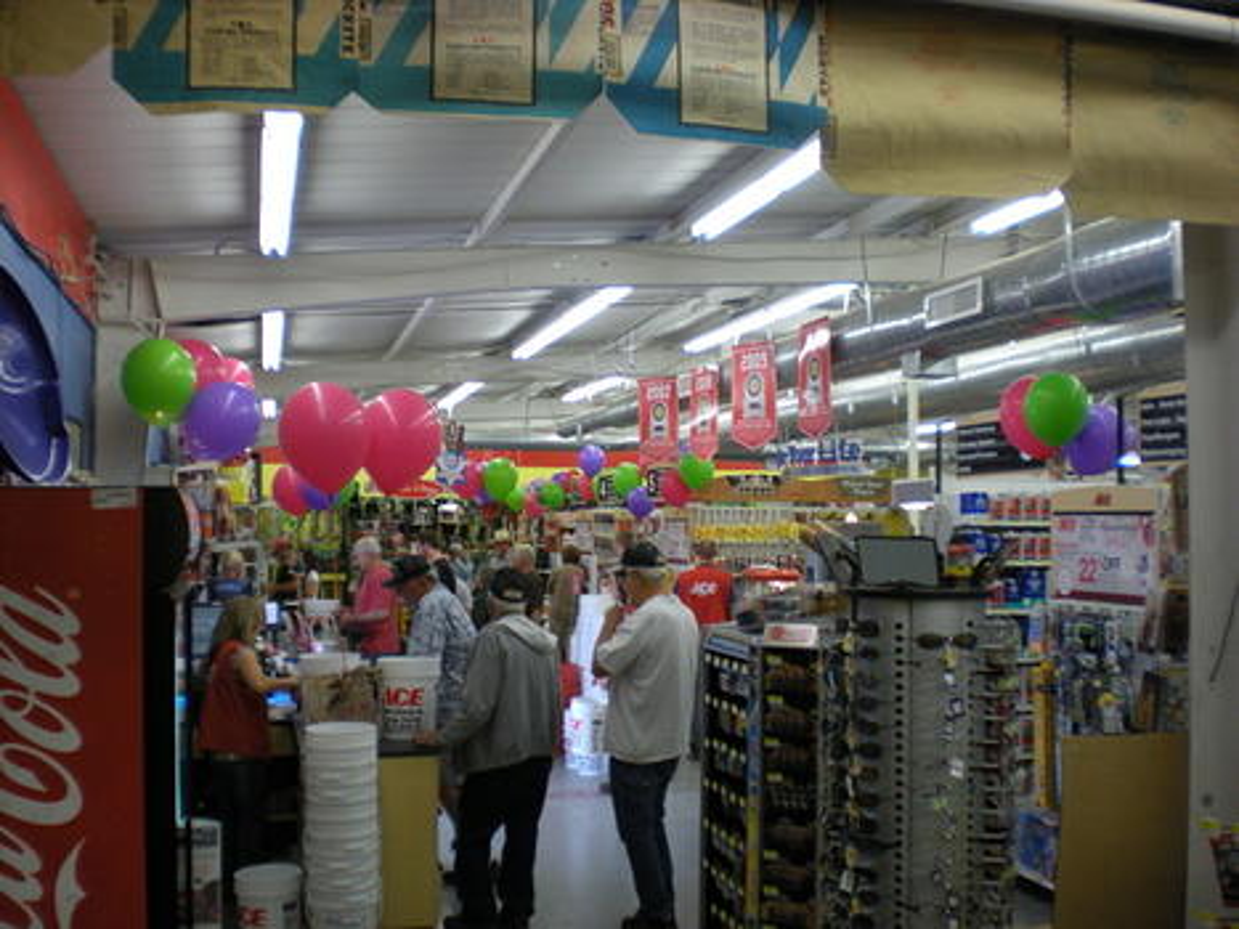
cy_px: 464
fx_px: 1360
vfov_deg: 37.7
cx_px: 620
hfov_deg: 49.0
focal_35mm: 38
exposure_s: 1/59
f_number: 3.1
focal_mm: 6.3
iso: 155
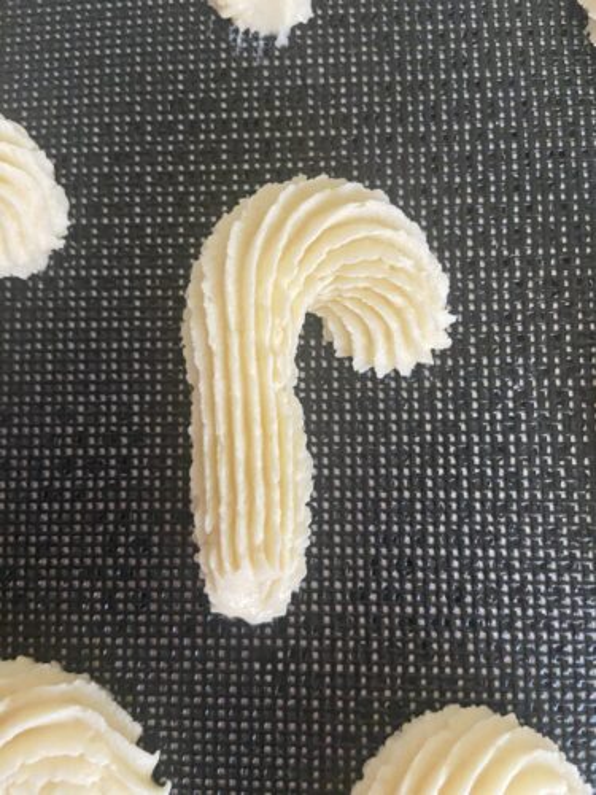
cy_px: 398
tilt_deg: -82.3
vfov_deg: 69.4
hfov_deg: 54.9
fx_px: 574
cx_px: 298
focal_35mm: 25
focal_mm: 4.25
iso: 500
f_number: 1.8
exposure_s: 1/40
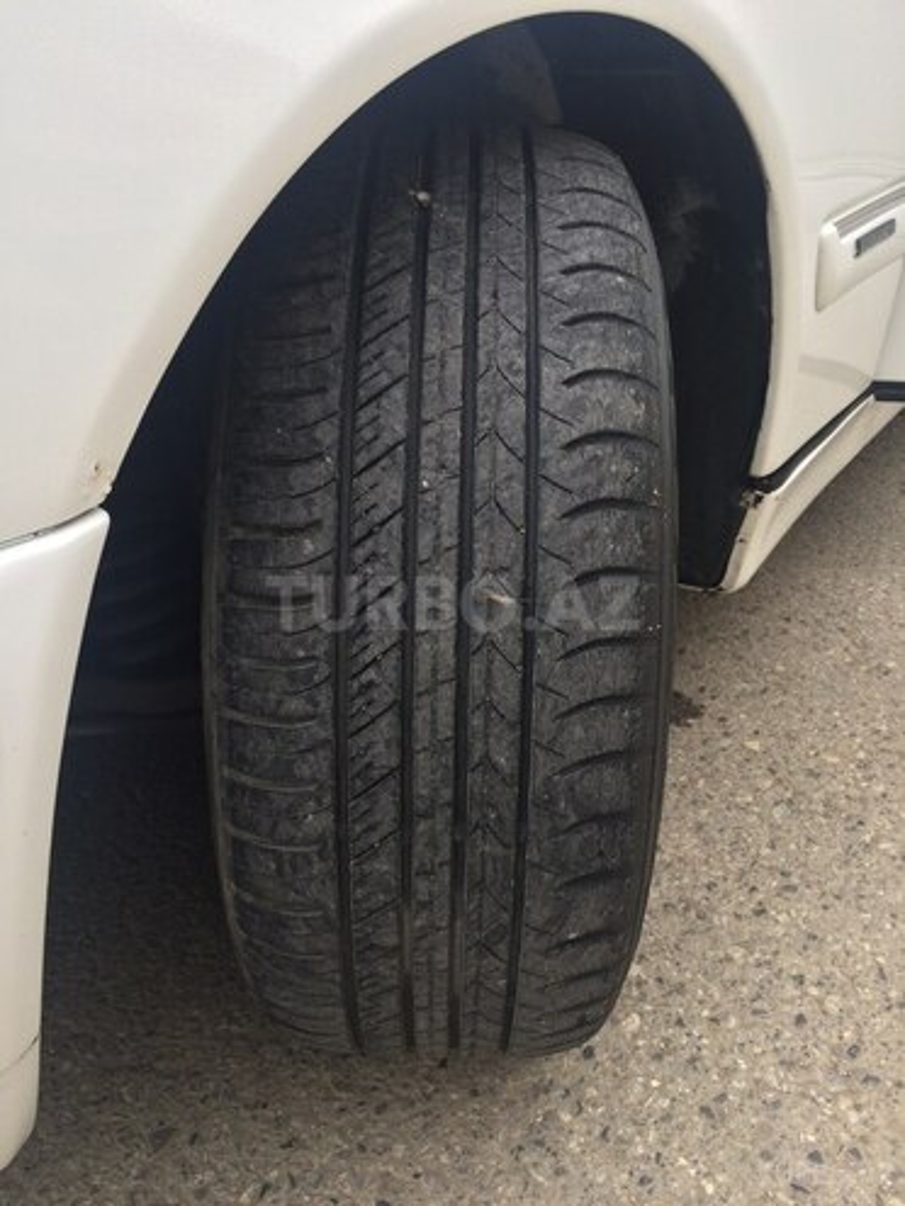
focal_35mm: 29
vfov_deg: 61.7
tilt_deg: -33.4
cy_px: 603
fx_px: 1011
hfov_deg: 48.2
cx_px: 452
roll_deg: +6.8
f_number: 2.2
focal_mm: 4.15
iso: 32
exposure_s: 1/100
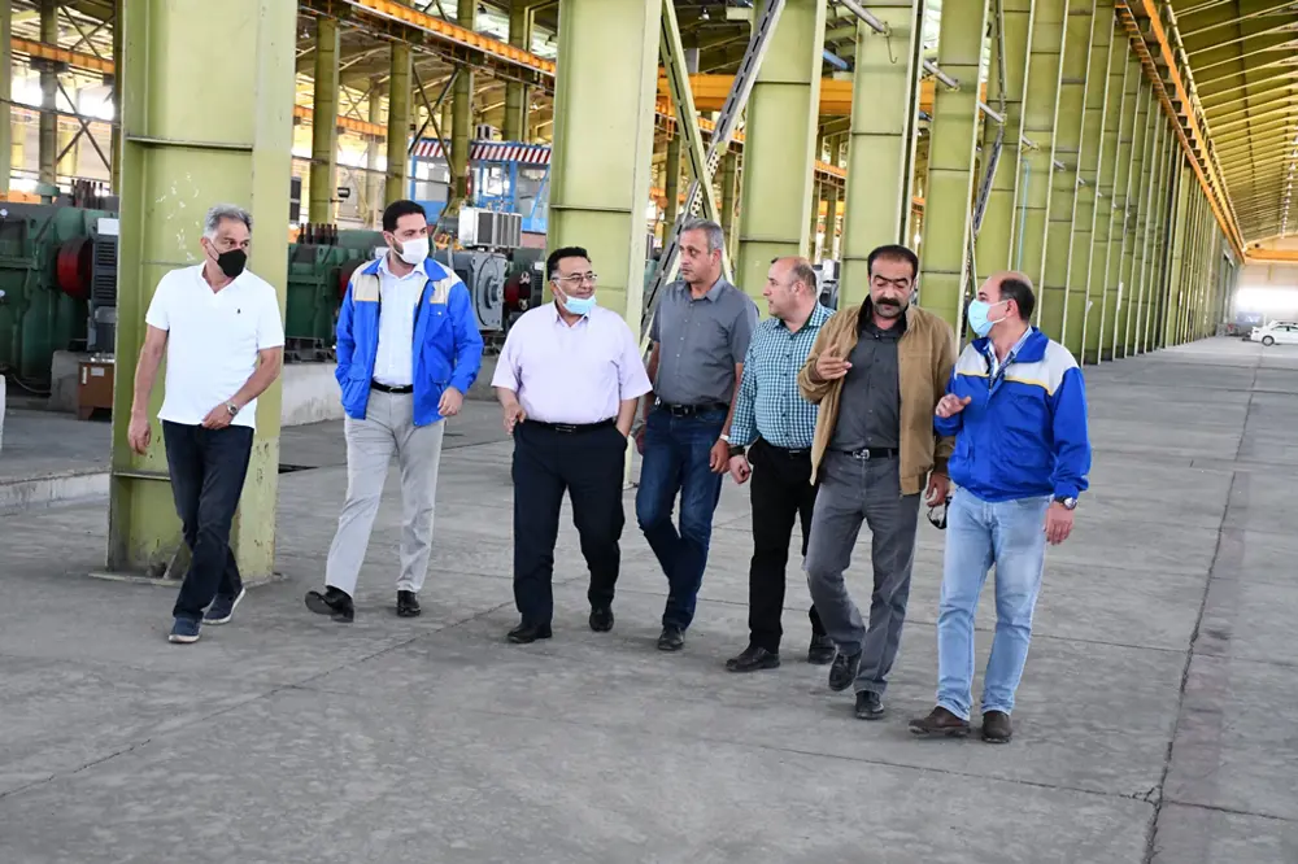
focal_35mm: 57
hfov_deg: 35.1
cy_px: 432
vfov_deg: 23.8
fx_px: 2054
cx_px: 649
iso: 3200
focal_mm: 38
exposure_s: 1/100
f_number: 4.2
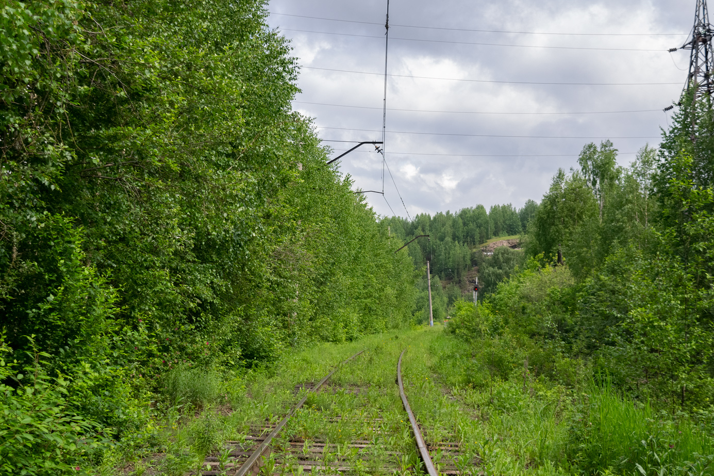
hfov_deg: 38.2
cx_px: 378
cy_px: 220
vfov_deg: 26.0
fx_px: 1031
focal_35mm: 52
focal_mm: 32
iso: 200
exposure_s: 1/400
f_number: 8
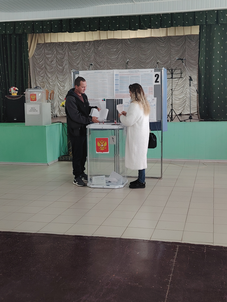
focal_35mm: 45
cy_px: 151
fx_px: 393
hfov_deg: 32.2
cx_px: 114
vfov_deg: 42.1
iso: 453
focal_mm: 5.25
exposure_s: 1/50
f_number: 1.75
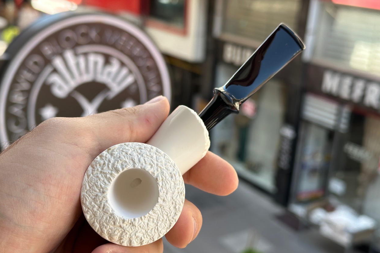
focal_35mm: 51
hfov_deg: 38.9
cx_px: 187
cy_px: 136
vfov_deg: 26.5
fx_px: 538
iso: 64
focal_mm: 6.86
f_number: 1.78
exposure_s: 1/448
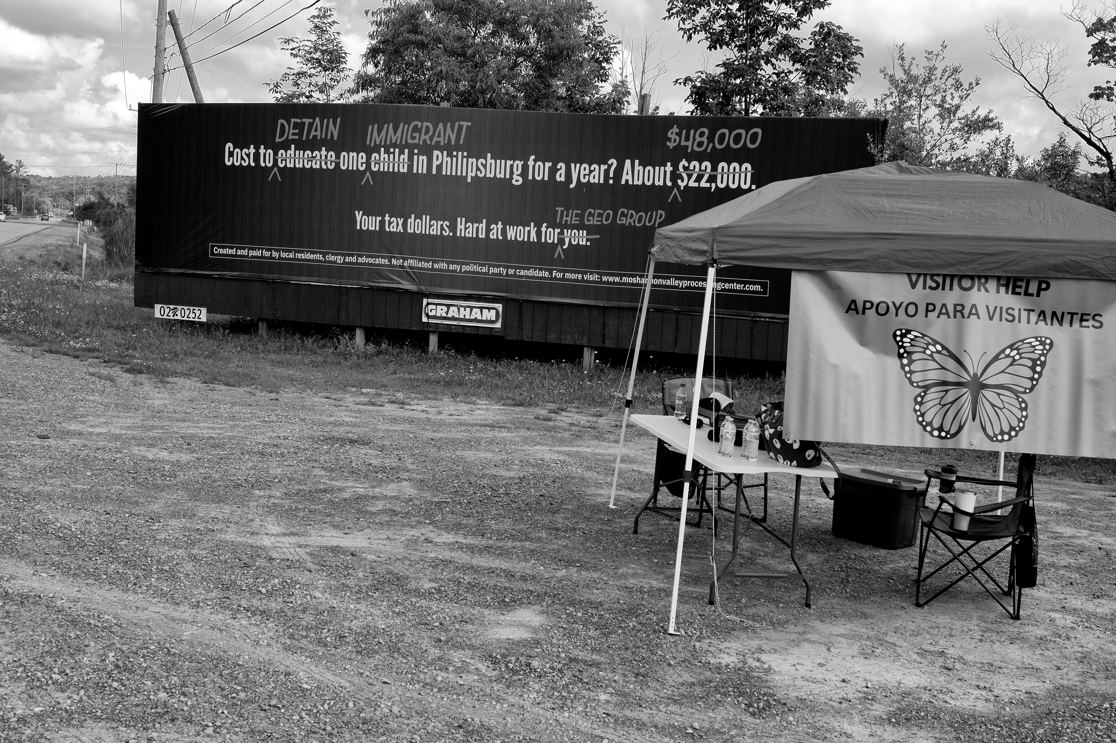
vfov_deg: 33.4
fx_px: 1239
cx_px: 558
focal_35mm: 40
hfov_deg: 48.5
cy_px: 372
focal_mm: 40
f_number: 9
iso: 400
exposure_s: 1/640
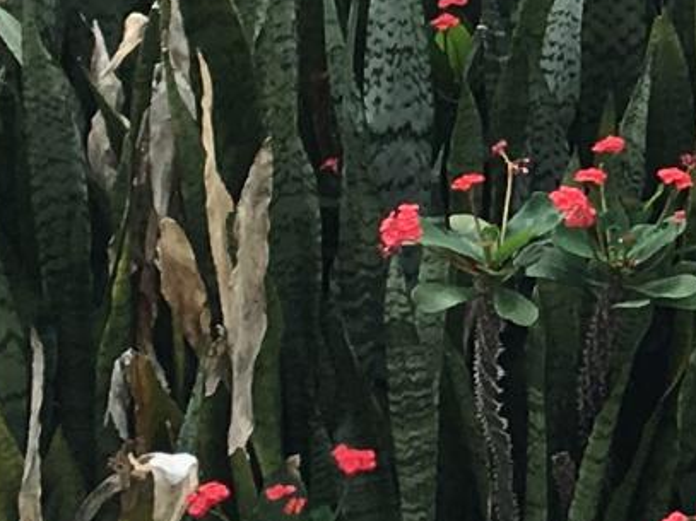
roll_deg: -0.3
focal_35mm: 214
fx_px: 4301
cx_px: 1806
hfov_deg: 8.3
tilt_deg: -3.2
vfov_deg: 6.9
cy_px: -210
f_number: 2.2
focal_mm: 4.15
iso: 25
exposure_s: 1/635
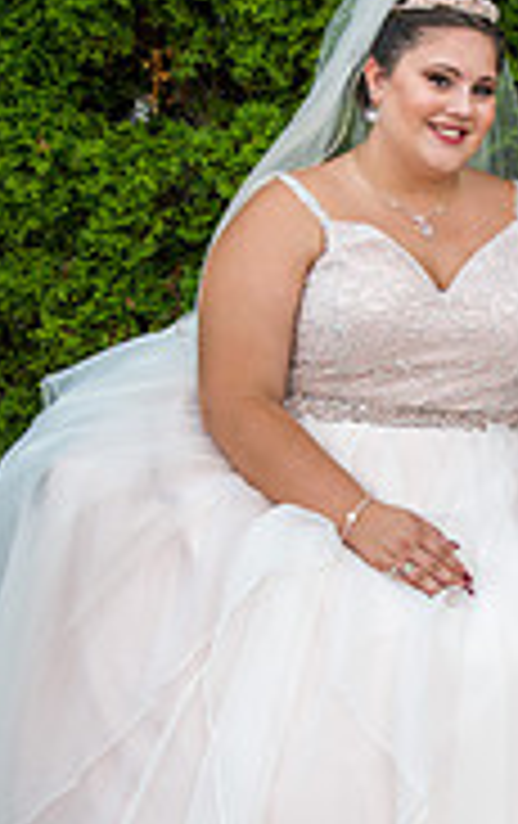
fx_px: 1800
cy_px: 473
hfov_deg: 16.1
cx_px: 489
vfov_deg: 25.8
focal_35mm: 80
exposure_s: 1/60
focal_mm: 32
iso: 71
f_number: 4.8
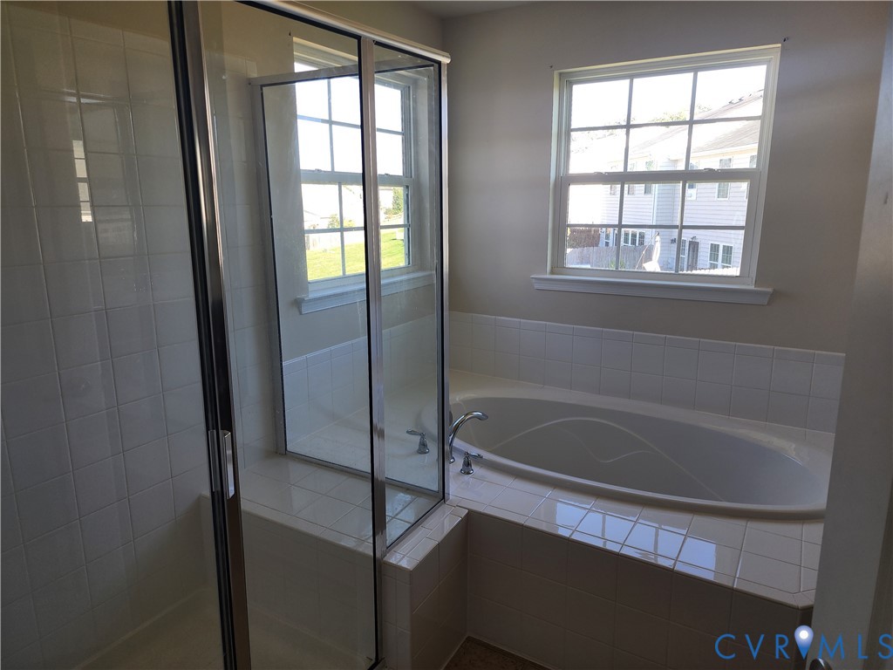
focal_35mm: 23
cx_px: 446
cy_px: 335
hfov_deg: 73.9
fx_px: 593
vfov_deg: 58.9
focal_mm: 6.4
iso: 80
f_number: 1.8
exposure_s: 1/180
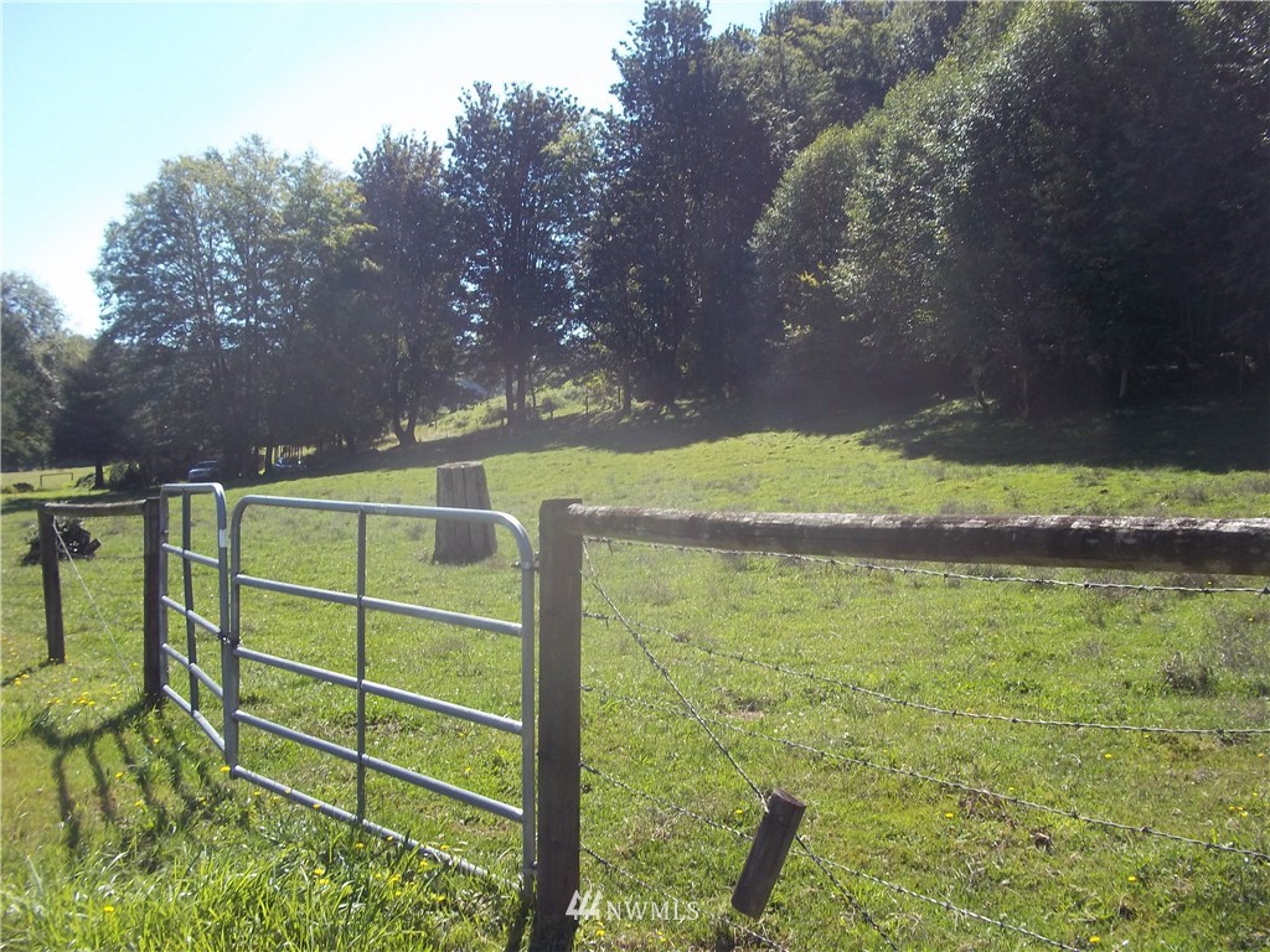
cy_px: 476
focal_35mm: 36
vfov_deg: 39.7
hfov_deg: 51.4
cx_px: 635
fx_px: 1321
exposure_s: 1/80
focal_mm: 6.5
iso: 80
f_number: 8
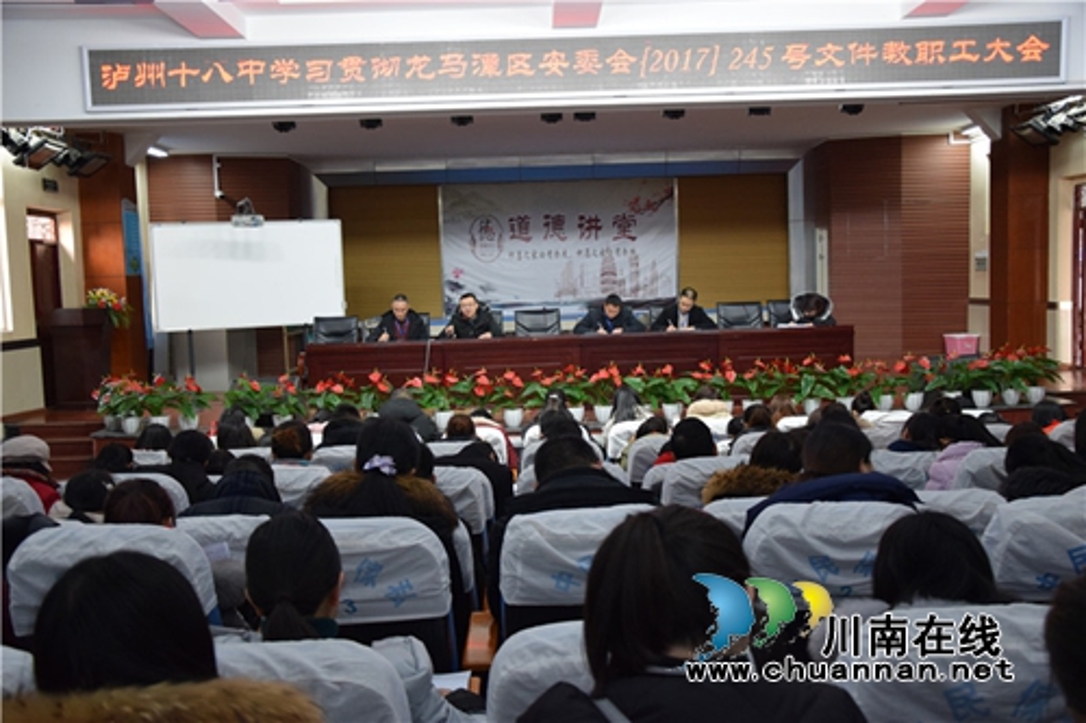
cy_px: 362
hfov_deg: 53.1
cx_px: 543
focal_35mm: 36
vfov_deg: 36.8
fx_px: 1086
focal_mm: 24
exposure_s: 1/60
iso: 1250
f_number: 3.8
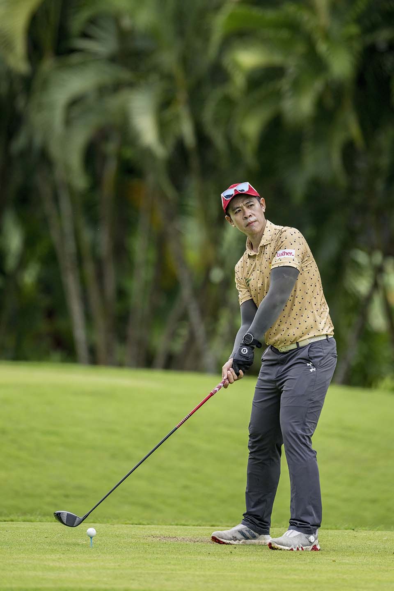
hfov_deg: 3.4
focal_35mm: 400
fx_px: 6566
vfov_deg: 5.2
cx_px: 197
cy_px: 296
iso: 1250
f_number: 3.5
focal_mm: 400
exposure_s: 1/4000
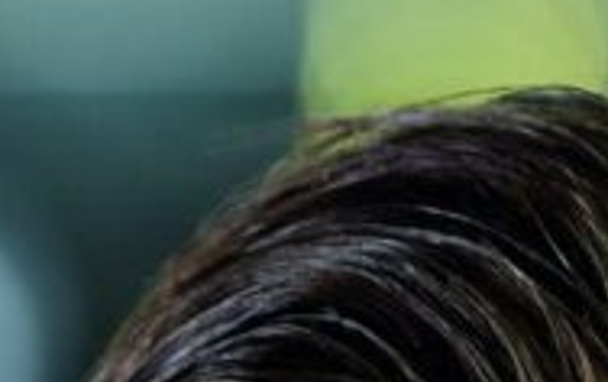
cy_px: 1379
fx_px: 21816
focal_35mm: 1315
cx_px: 758
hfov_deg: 1.6
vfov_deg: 1.0
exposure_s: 1/160
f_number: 3.5
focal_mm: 180
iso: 200
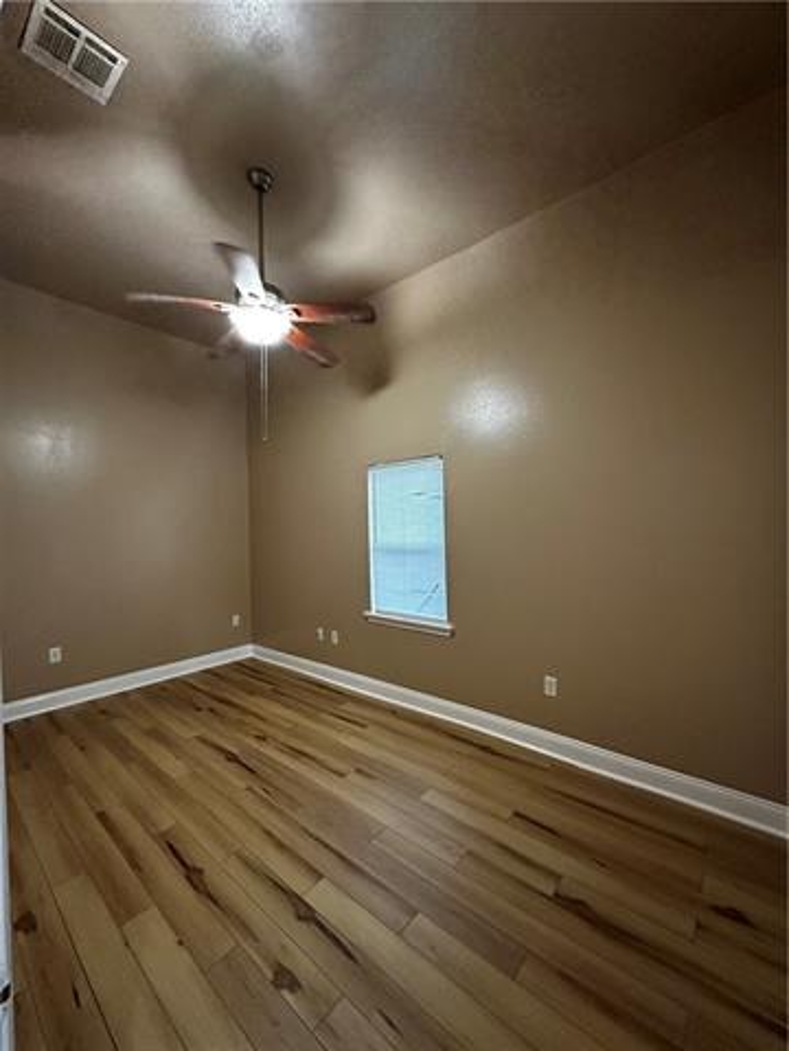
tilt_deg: +0.8
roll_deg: +0.5
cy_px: 526
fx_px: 425
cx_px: 394
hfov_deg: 85.7
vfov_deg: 102.1
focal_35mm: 14
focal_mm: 2.22
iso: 500
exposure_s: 1/60
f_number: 2.2
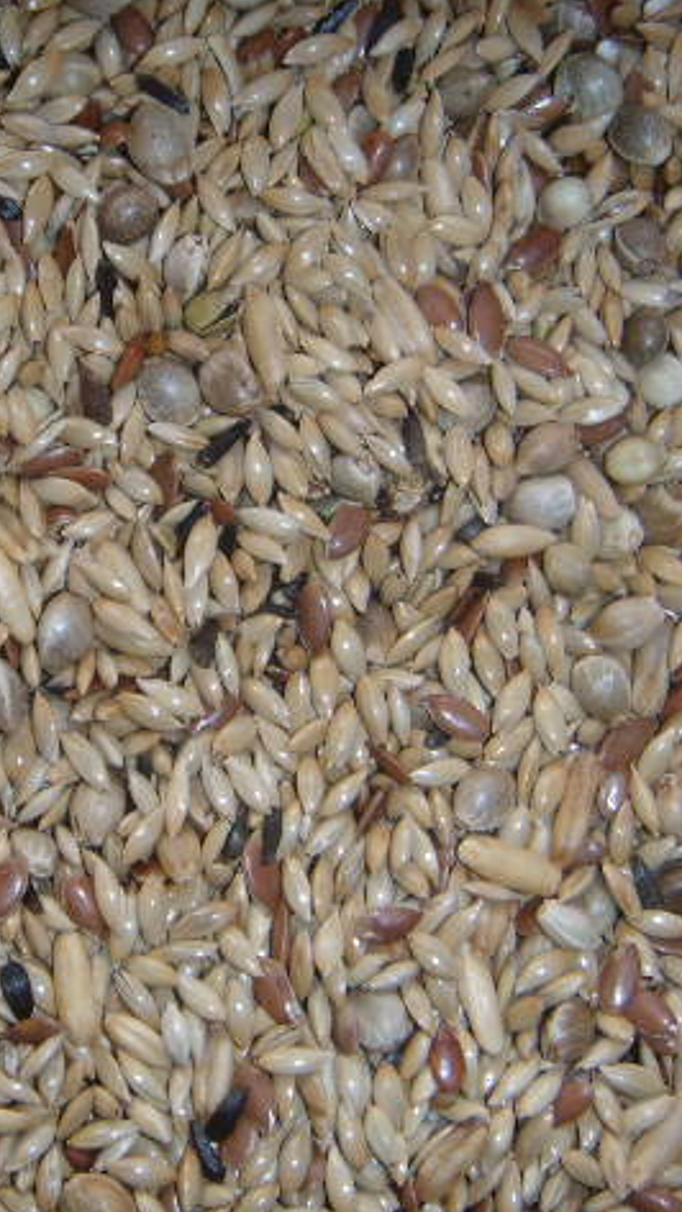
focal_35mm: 56
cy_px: 607
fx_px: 1801
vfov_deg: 37.2
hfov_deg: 21.1
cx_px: 110
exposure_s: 1/60.2
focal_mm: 6.4
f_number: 3.5
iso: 64
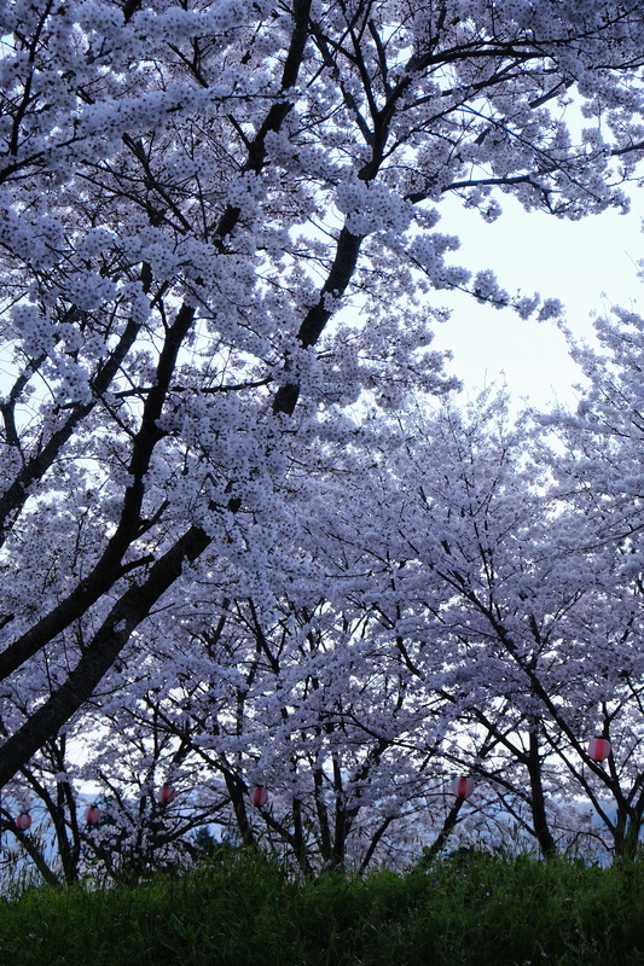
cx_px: 322
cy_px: 483
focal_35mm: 83
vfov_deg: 24.5
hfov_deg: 16.4
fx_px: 2228
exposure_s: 1/680
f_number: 5.6
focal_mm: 55
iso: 400
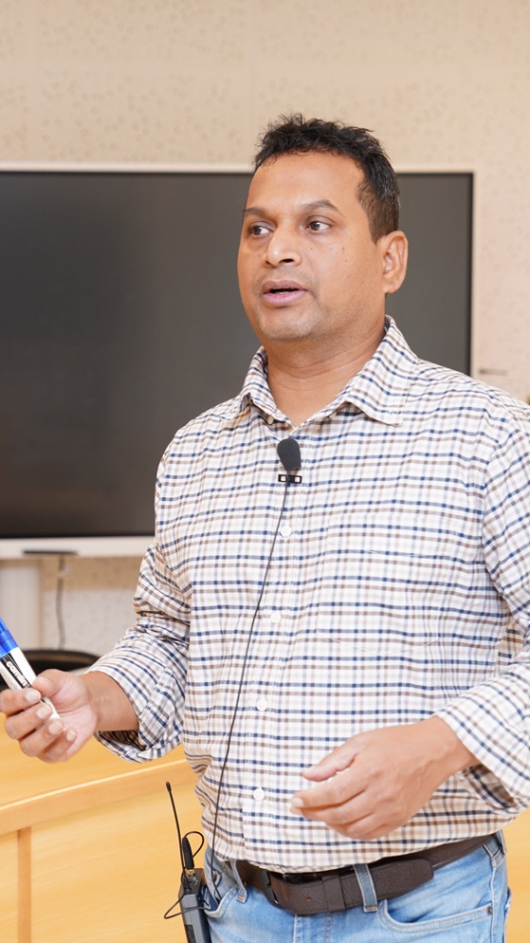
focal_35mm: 98
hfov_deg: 12.3
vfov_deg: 21.8
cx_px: 133
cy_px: 470
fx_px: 2449
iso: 800
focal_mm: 62
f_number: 4
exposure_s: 1/200
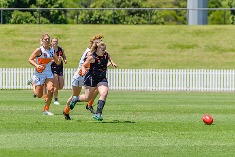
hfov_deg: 4.6
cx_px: 108
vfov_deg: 3.0
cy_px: 96
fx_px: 2951
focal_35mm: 452
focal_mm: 300
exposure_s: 1/2000
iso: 800
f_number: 8
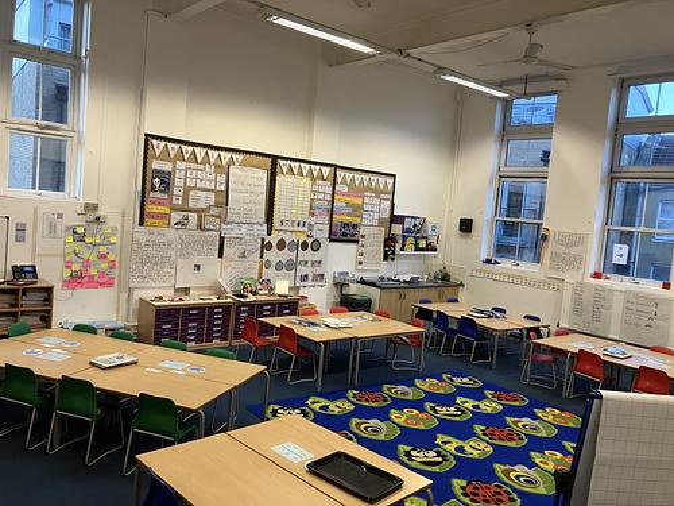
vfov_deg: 49.7
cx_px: 337
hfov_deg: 63.4
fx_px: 545
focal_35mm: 28
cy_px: 253
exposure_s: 1/50
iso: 100
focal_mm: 3.99
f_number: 1.8
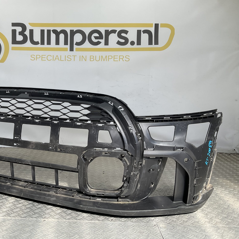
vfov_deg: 47.2
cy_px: 120
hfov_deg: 46.6
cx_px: 82
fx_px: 273
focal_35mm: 35
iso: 16
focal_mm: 3
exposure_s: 1/287
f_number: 1.8
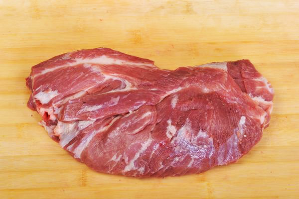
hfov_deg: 19.5
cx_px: 150
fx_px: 872
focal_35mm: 105
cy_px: 100
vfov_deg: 13.0
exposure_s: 1/200
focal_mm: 105
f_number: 20
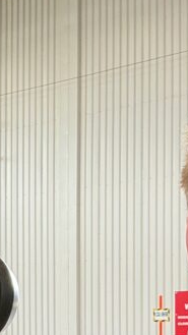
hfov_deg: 9.3
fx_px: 1073
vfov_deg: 17.2
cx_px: -215
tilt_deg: -0.6
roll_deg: +0.3
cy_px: 356
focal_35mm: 121
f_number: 1.8
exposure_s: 1/120
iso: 64
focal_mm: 3
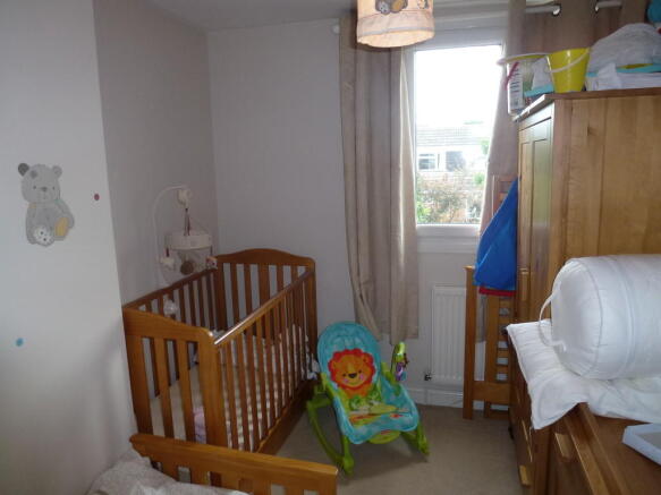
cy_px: 248
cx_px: 330
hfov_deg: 71.6
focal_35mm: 24
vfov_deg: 56.8
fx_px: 458
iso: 200
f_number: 3.3
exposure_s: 1/60
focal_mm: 4.3
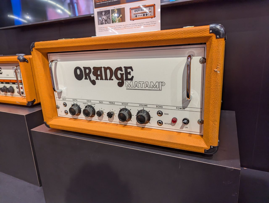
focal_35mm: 24
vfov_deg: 56.9
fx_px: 187
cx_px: 134
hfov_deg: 71.5
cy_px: 102
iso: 193
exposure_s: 1/120
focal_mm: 6.81
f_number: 1.85
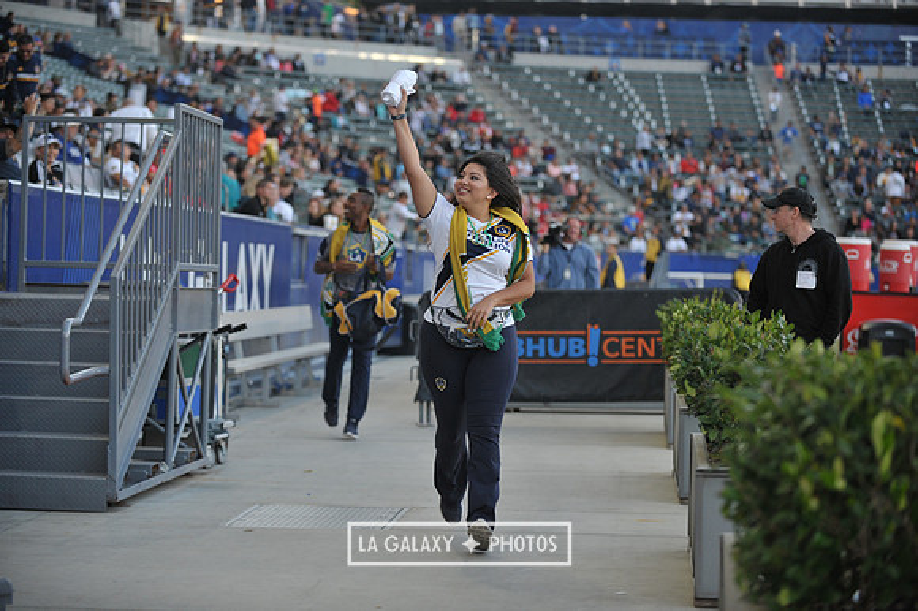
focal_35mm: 95
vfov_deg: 14.4
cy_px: 306
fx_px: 2421
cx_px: 459
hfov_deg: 21.5
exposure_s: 1/640
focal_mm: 95
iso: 800
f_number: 2.8
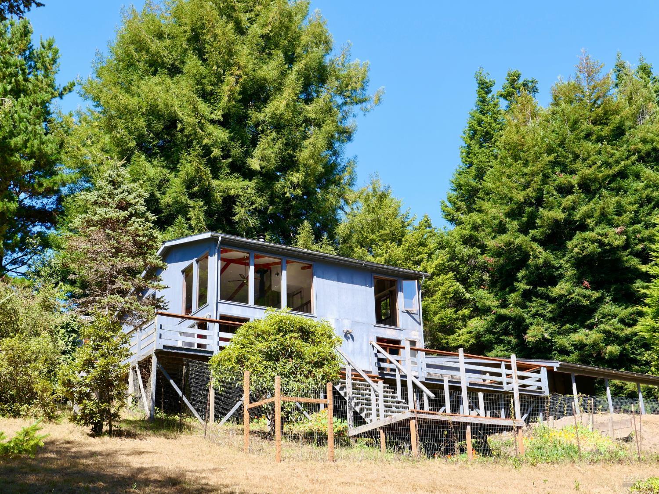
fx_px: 933
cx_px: 330
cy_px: 247
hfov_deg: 38.9
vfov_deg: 29.7
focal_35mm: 49
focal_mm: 22
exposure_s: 1/200
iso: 200
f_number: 5.6
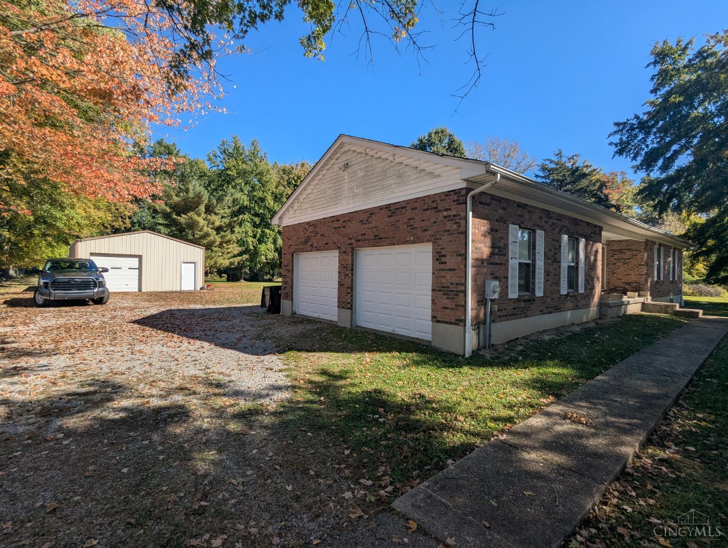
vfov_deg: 78.2
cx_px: 364
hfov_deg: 94.4
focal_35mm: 16
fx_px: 337
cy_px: 274
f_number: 2.2
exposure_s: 1/1520
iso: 56
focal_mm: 2.35
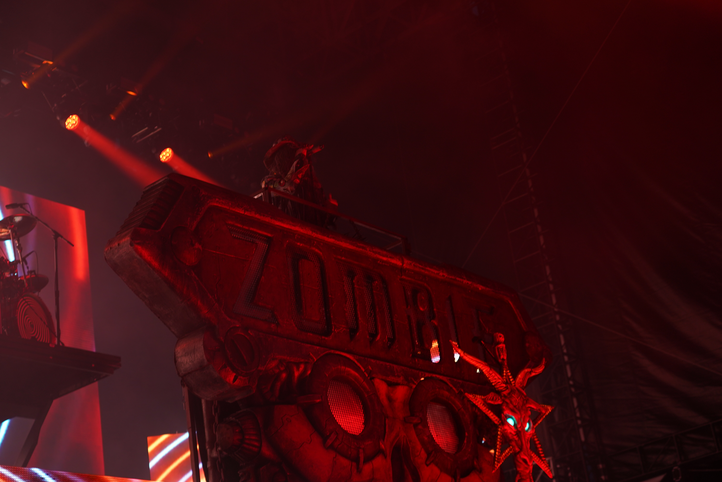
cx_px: 361
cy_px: 241
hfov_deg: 31.4
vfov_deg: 21.2
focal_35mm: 64
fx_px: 1283
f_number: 4
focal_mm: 64
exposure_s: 1/80
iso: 320
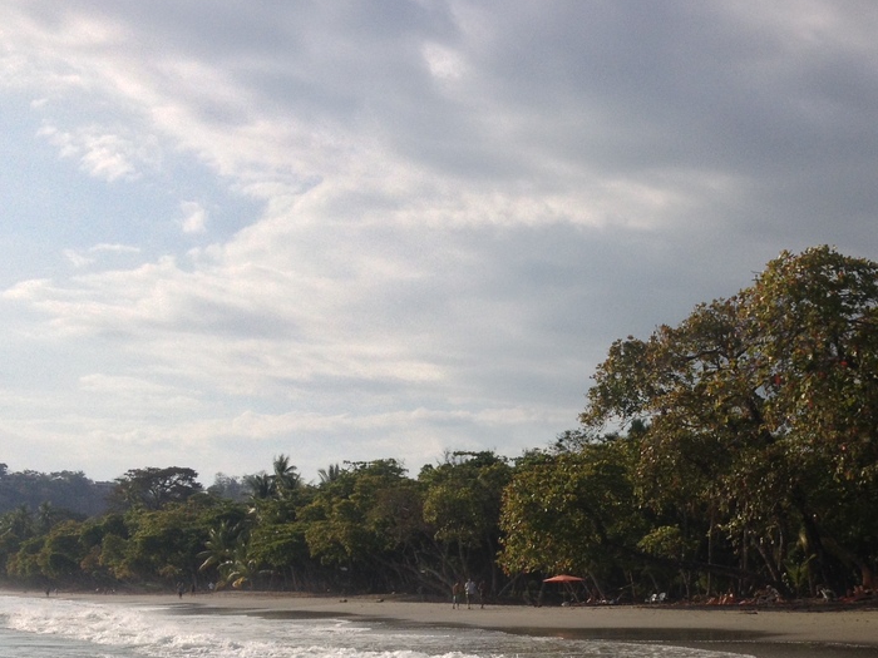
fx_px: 1522
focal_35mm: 60
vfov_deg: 23.9
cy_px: 558
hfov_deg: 31.7
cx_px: 647
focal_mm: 4.28
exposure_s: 1/3953
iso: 50
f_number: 2.4
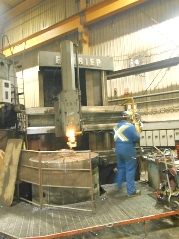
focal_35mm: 26
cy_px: 120
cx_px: 90
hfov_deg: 53.1
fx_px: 179
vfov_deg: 67.3
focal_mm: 4.6
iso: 800
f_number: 3.5
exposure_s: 1/3
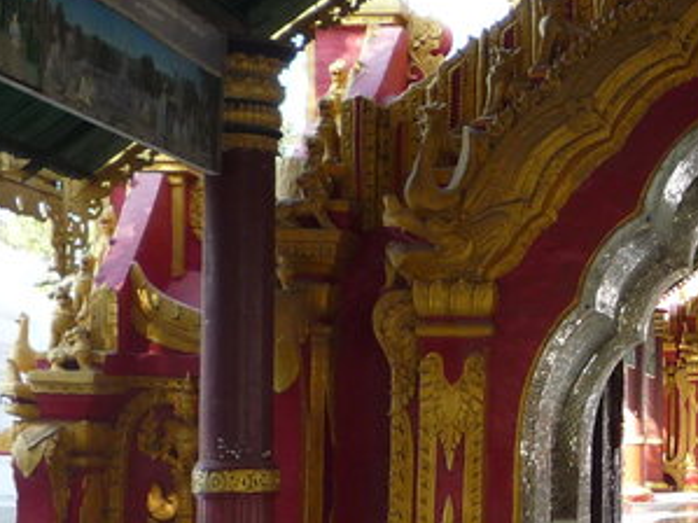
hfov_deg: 22.0
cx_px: 803
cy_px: 404
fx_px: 1673
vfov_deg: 17.6
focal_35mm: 83
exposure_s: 1/125
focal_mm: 4.4
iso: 100
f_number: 2.8
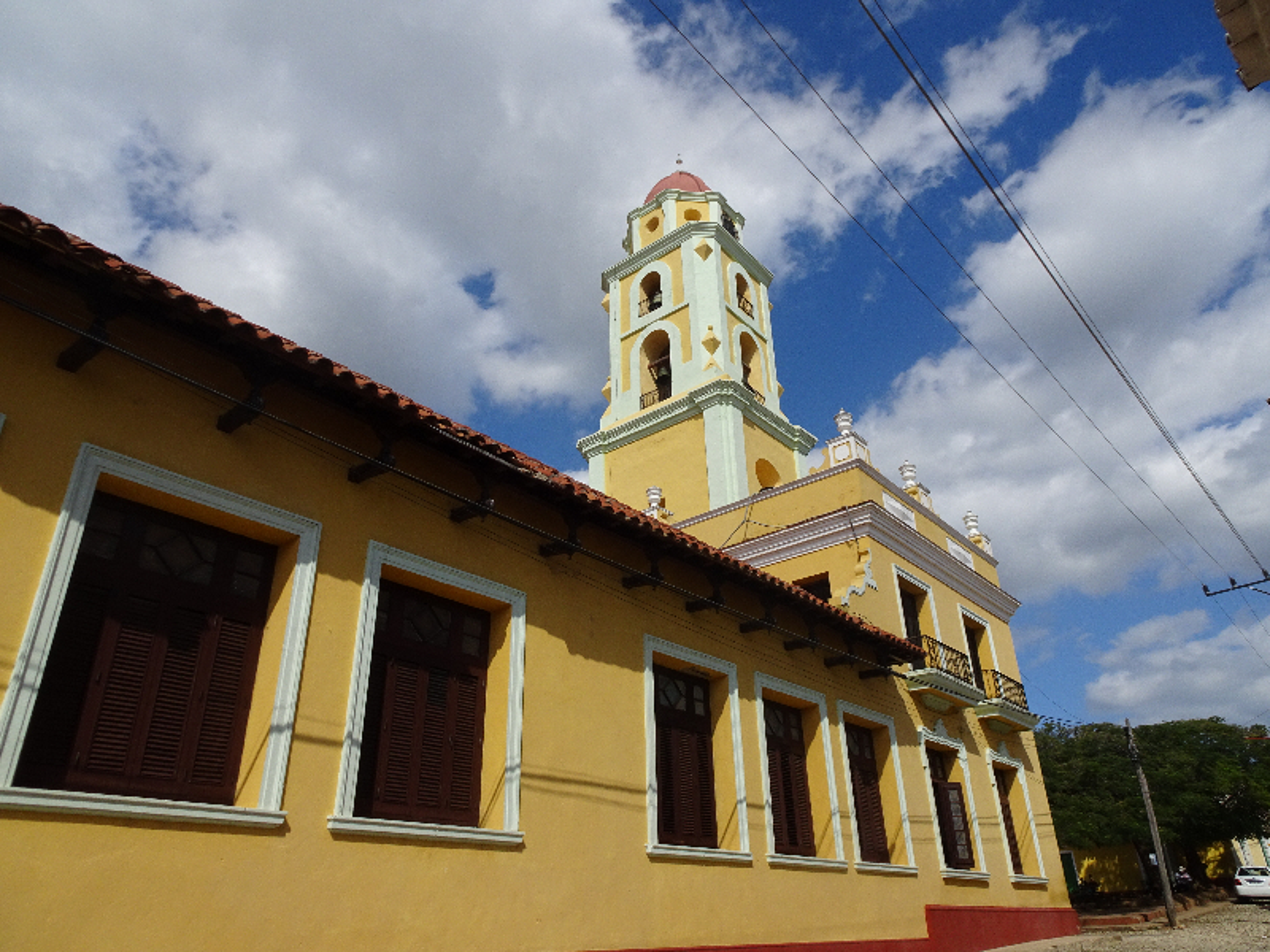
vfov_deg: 56.8
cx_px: 635
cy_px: 476
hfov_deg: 71.6
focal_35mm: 24
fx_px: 881
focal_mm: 4.1
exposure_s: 1/2000
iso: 80
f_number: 3.5
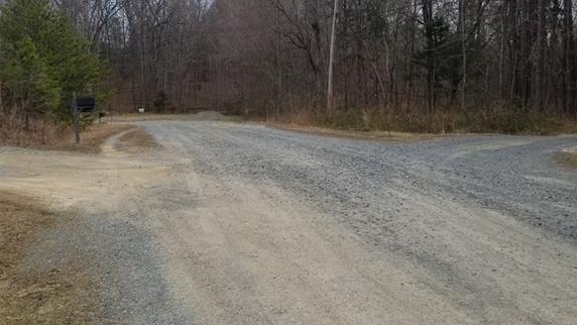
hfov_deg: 52.8
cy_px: 113
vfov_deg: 31.0
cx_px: 290
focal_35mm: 38
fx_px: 581
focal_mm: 4.3
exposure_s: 1/2416
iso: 50
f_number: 1.7
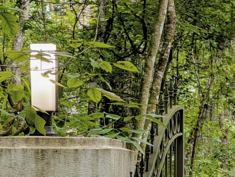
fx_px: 2094
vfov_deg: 4.8
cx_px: 221
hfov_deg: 6.4
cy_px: 214
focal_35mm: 308
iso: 61
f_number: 2.8
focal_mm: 17.91
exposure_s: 1/24.9
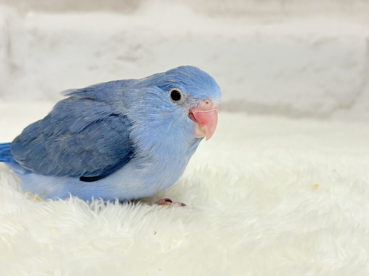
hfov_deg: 36.8
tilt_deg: -13.7
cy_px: 138
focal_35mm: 52
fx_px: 554
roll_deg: -1.2
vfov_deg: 28.0
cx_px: 184
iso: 80
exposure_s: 1/100
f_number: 1.6
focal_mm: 5.96
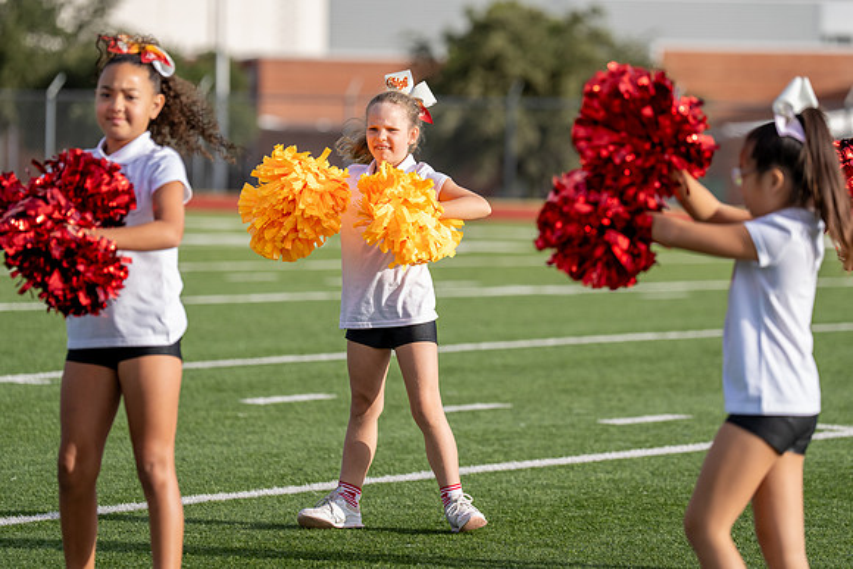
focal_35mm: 200
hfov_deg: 10.3
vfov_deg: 6.9
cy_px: 234
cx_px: 446
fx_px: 4739
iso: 250
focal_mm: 150
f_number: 2.8
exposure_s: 1/3200
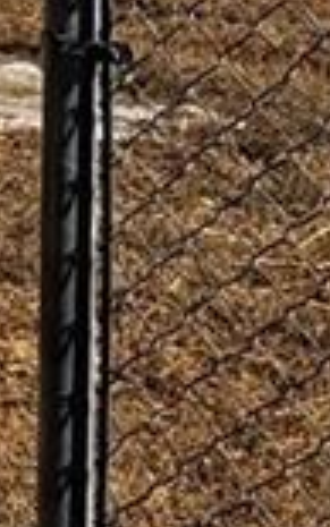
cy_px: -269
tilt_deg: -2.2
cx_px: -932
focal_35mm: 115
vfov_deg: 16.5
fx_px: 1653
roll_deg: -0.1
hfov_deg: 7.9
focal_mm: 2.22
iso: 50
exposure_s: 1/2674
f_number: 2.2
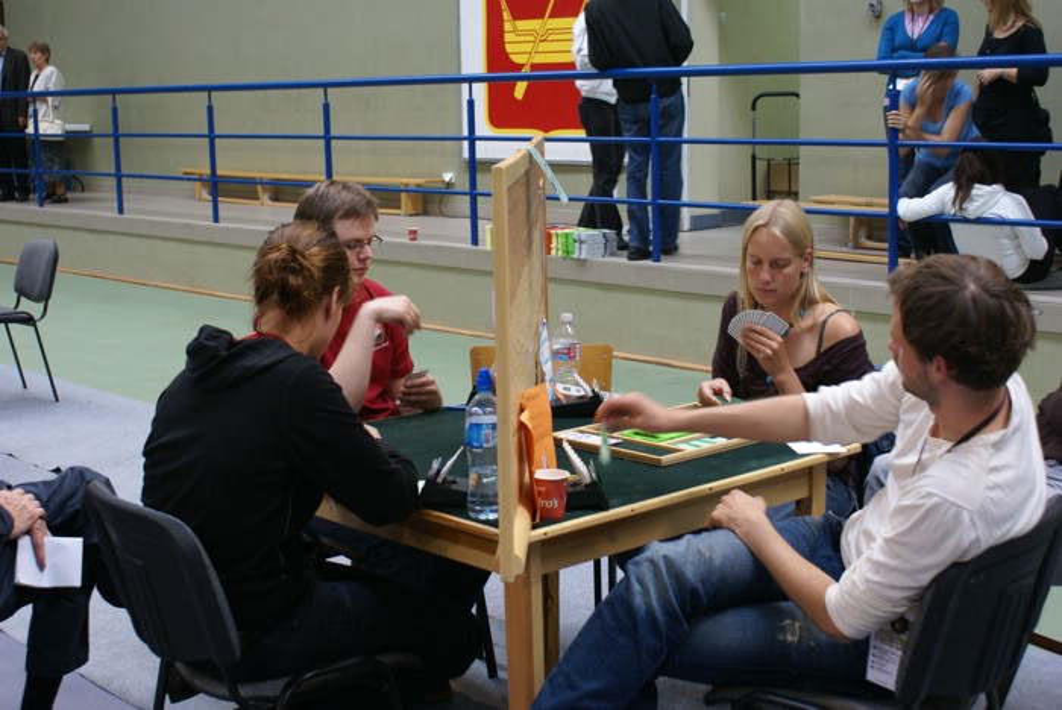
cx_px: 531
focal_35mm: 52
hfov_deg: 37.8
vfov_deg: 25.8
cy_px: 355
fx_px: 1550
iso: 200
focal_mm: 35
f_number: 5.6
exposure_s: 1/25
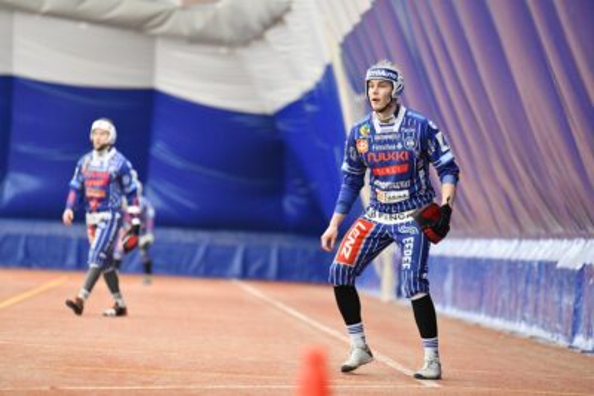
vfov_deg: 5.1
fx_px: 4456
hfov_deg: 7.6
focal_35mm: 270
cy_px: 198
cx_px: 297
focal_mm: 180
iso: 3600
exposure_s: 1/250
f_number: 2.8
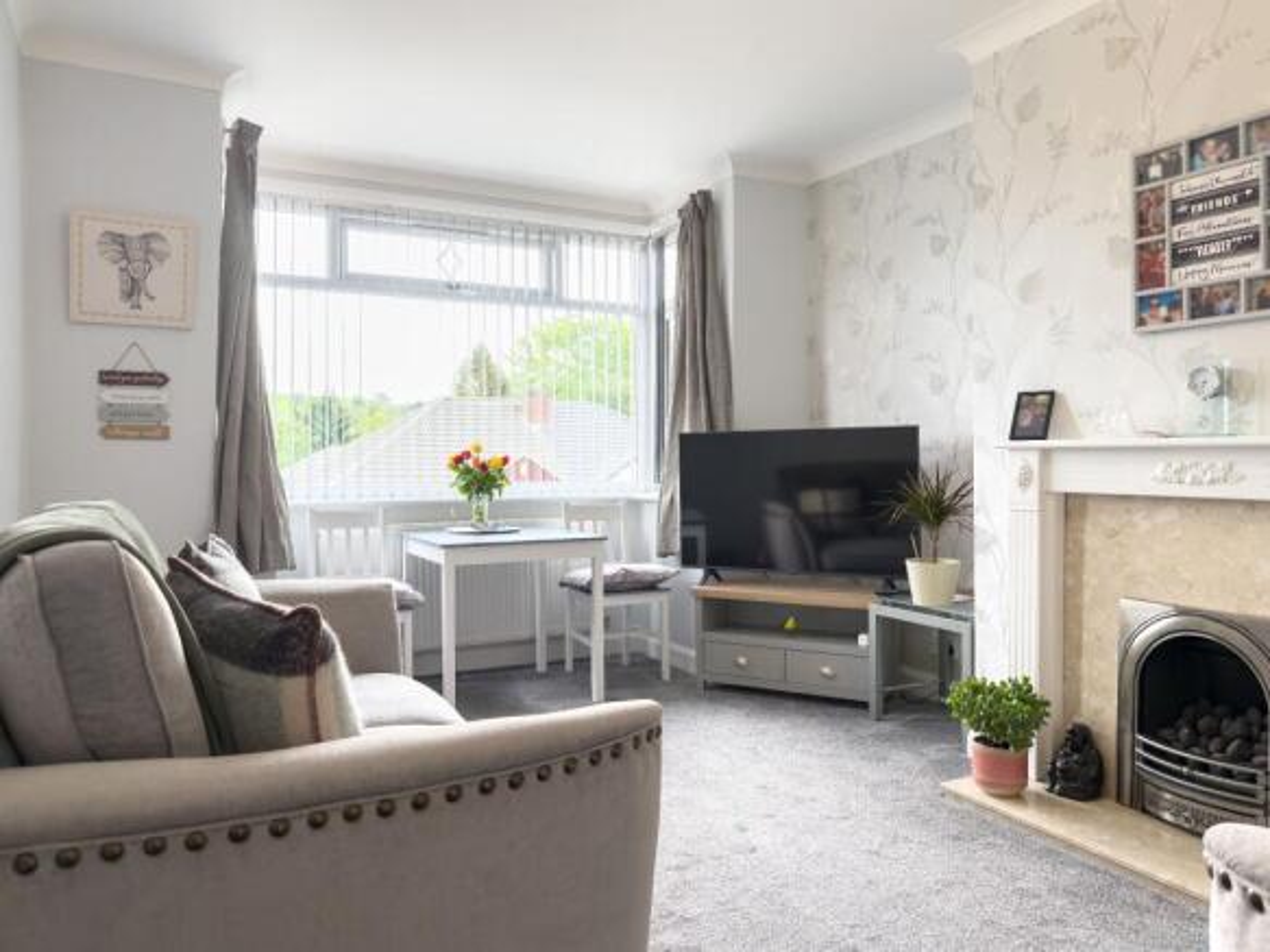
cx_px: 635
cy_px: 476
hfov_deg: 71.6
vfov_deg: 56.8
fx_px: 880
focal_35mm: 24
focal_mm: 6.76
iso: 125
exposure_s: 1/200
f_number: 1.8
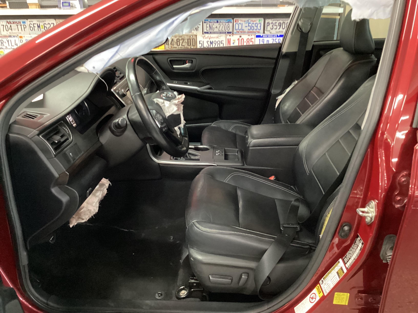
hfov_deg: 58.4
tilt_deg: -24.9
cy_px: 156
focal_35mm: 31
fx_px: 374
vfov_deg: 45.4
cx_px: 209
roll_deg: +0.0
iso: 640
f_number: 2.4
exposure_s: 1/17
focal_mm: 3.3
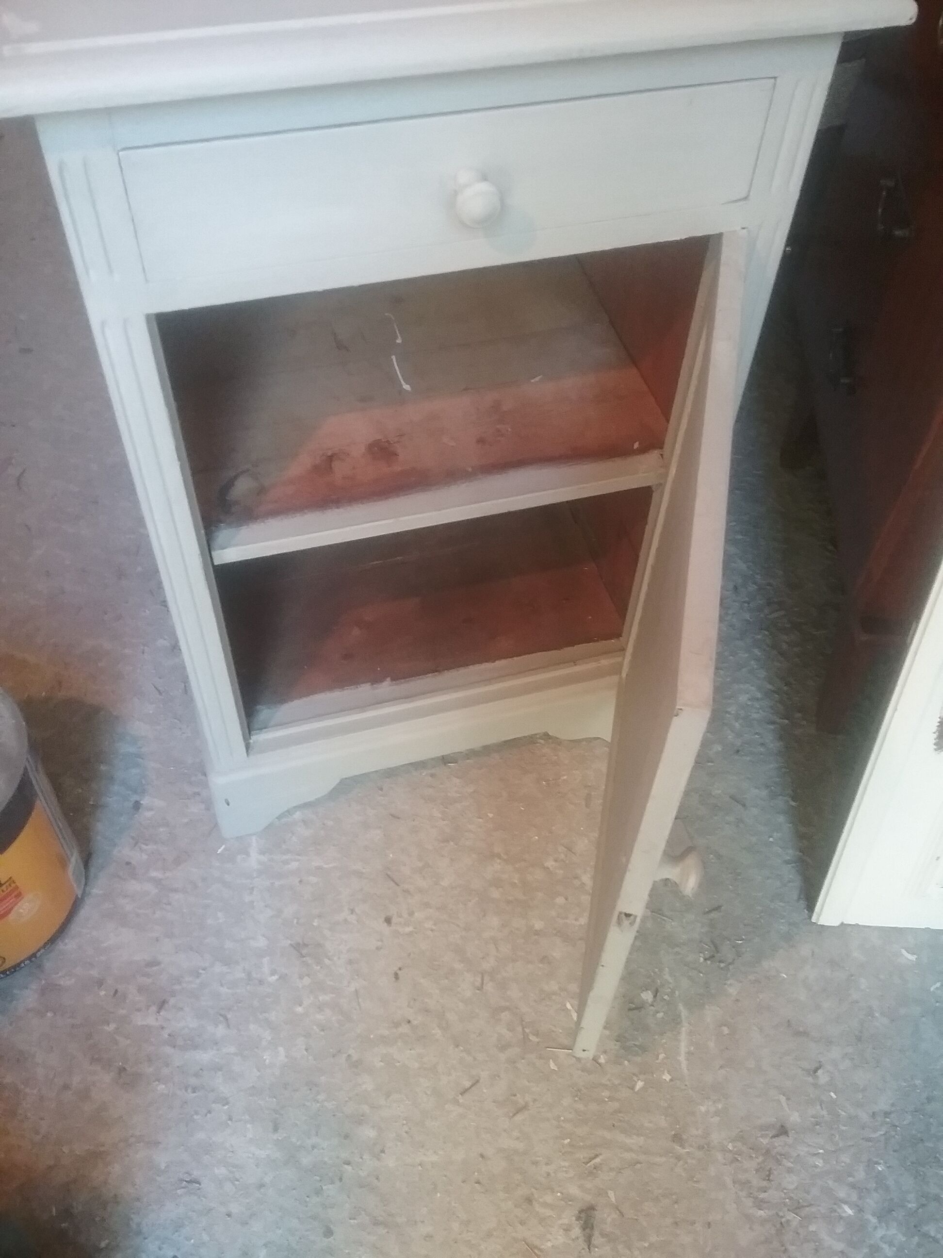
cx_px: 472
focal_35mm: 31
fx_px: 1126
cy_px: 629
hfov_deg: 45.4
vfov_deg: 58.4
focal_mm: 3.3
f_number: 2.2
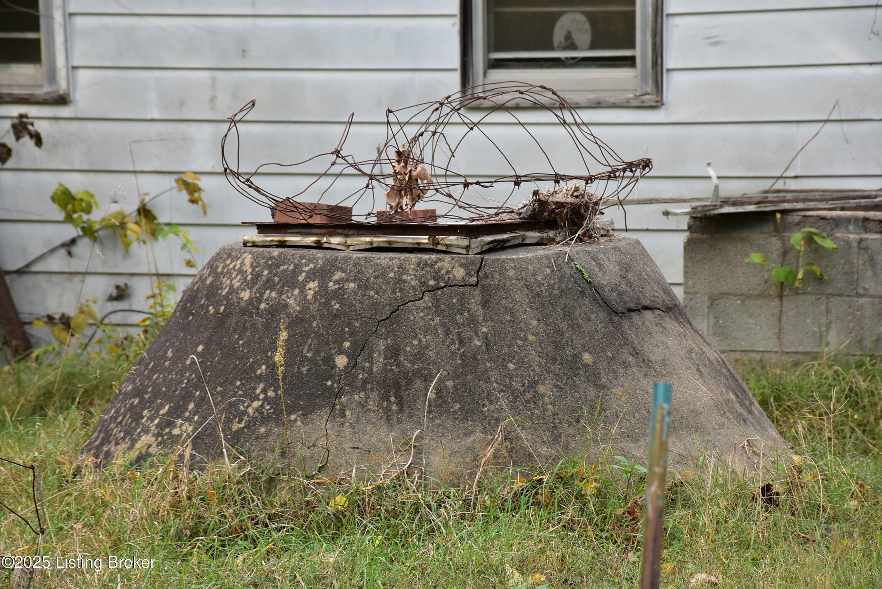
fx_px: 4266
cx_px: 441
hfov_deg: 11.8
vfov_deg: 7.9
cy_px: 294
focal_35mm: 174
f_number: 9
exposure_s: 1/160
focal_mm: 116
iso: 400
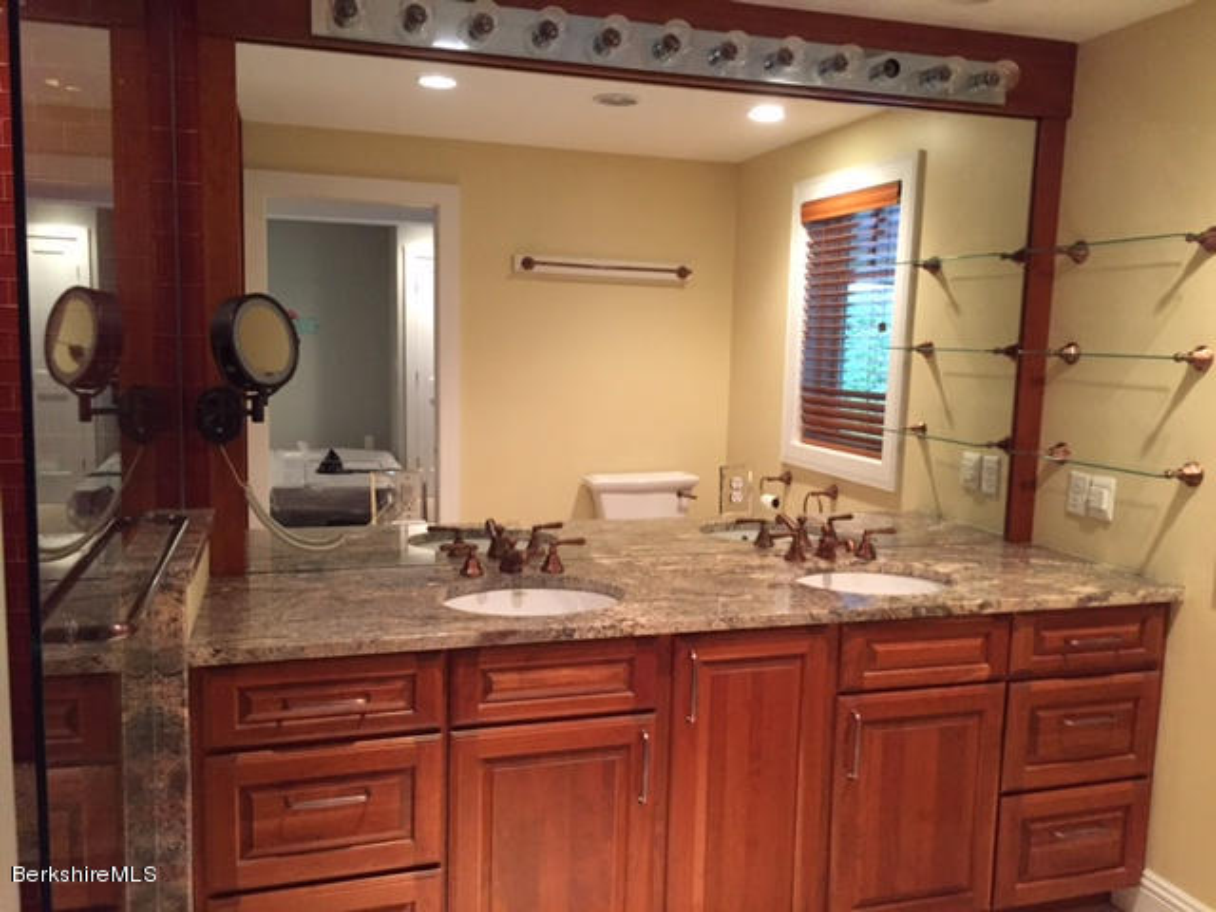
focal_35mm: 29
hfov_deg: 61.7
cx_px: 608
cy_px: 456
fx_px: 1019
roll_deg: -2.5
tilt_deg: -7.0
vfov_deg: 48.2
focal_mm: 4.15
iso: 250
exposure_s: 1/30
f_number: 2.2
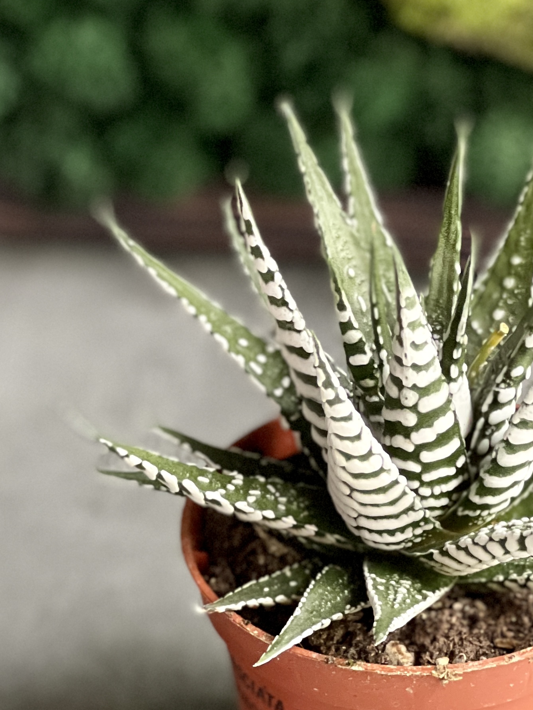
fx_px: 3592
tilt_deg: -35.4
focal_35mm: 175
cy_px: 430
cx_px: 374
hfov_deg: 8.5
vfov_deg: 11.3
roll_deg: -1.5
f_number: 2.8
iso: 320
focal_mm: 9
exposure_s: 1/40
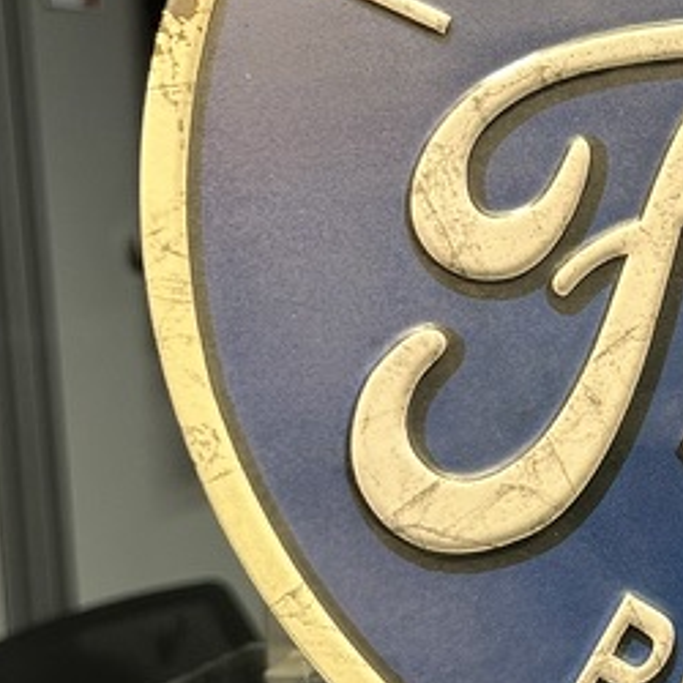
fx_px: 1942
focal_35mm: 87
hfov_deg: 19.0
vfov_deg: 19.9
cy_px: 358
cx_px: 779
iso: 160
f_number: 1.78
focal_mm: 6.86
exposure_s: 1/120
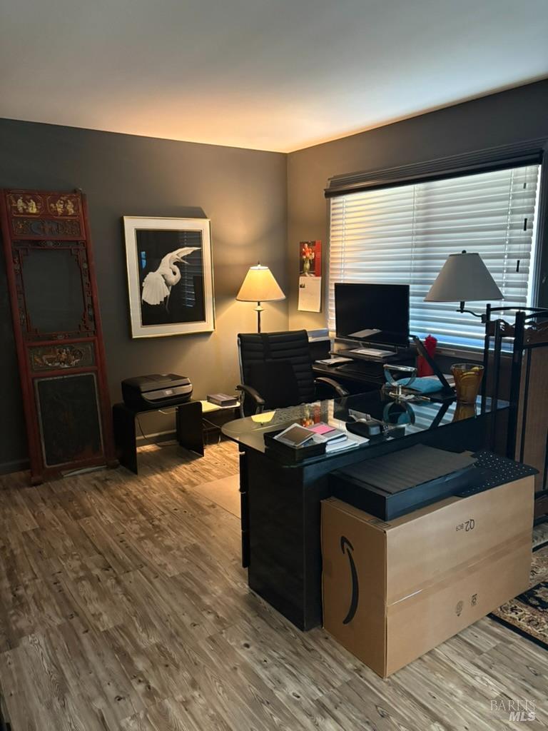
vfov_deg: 67.3
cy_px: 366
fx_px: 549
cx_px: 274
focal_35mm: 26
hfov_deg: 53.1
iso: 640
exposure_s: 1/40
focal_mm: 5.96
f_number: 1.6
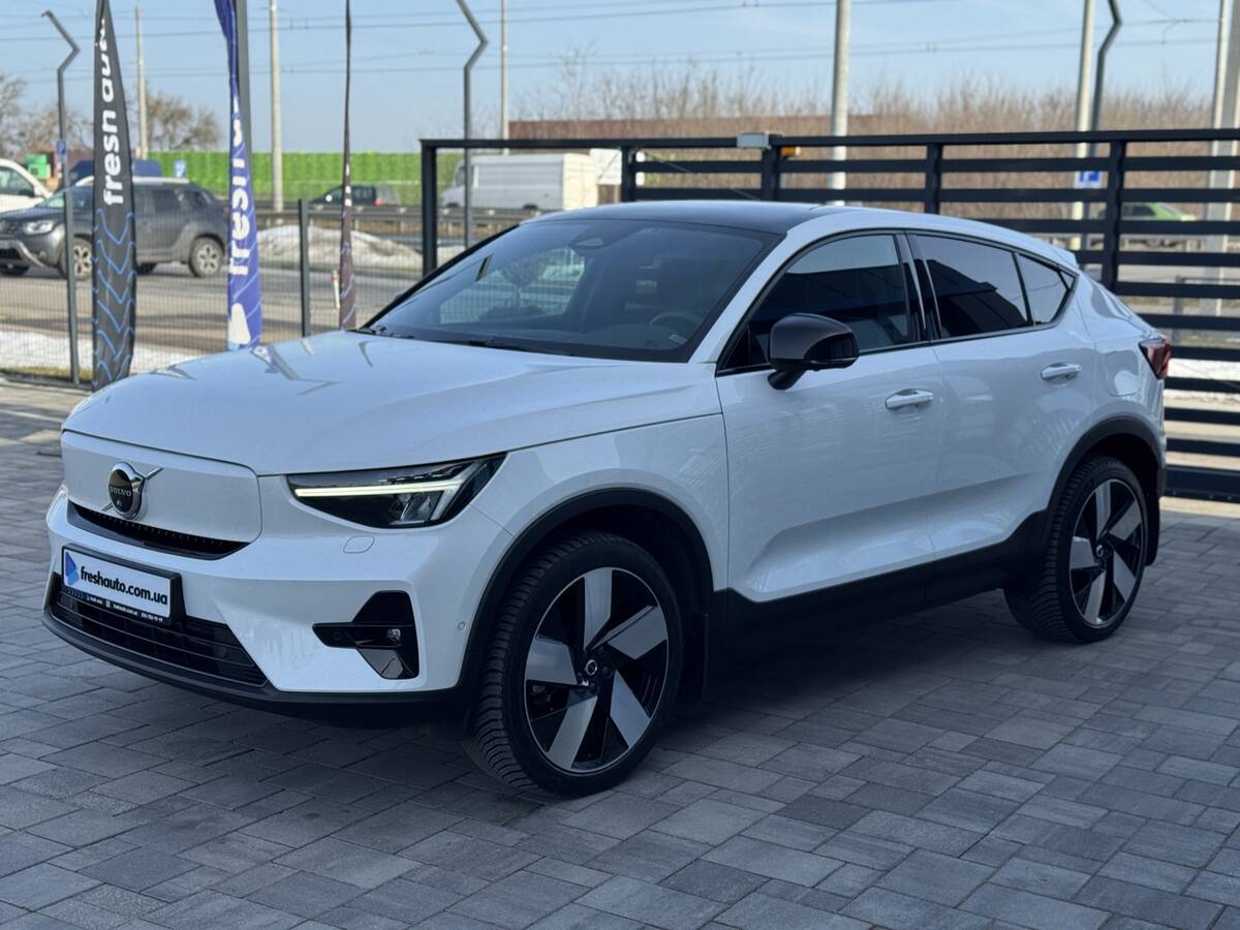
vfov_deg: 30.3
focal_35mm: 48
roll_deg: -0.6
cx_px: 620
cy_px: 465
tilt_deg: -9.4
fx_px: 1719
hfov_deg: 39.7
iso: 64
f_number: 1.78
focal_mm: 6.76
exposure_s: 1/1724
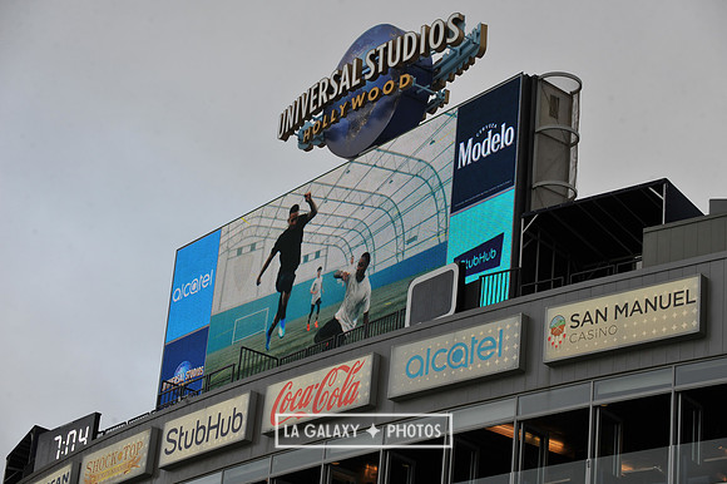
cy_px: 242
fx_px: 1978
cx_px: 364
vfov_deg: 13.9
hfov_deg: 20.8
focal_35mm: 98
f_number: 7.1
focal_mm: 98
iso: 400
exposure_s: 1/200
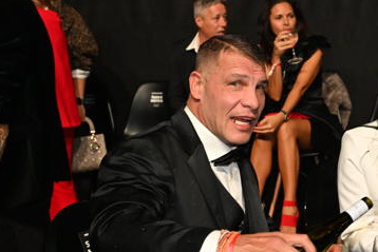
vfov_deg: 17.1
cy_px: 207
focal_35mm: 79
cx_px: 318
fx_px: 830
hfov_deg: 25.1
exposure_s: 1/80
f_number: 5.6
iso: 3200
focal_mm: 41
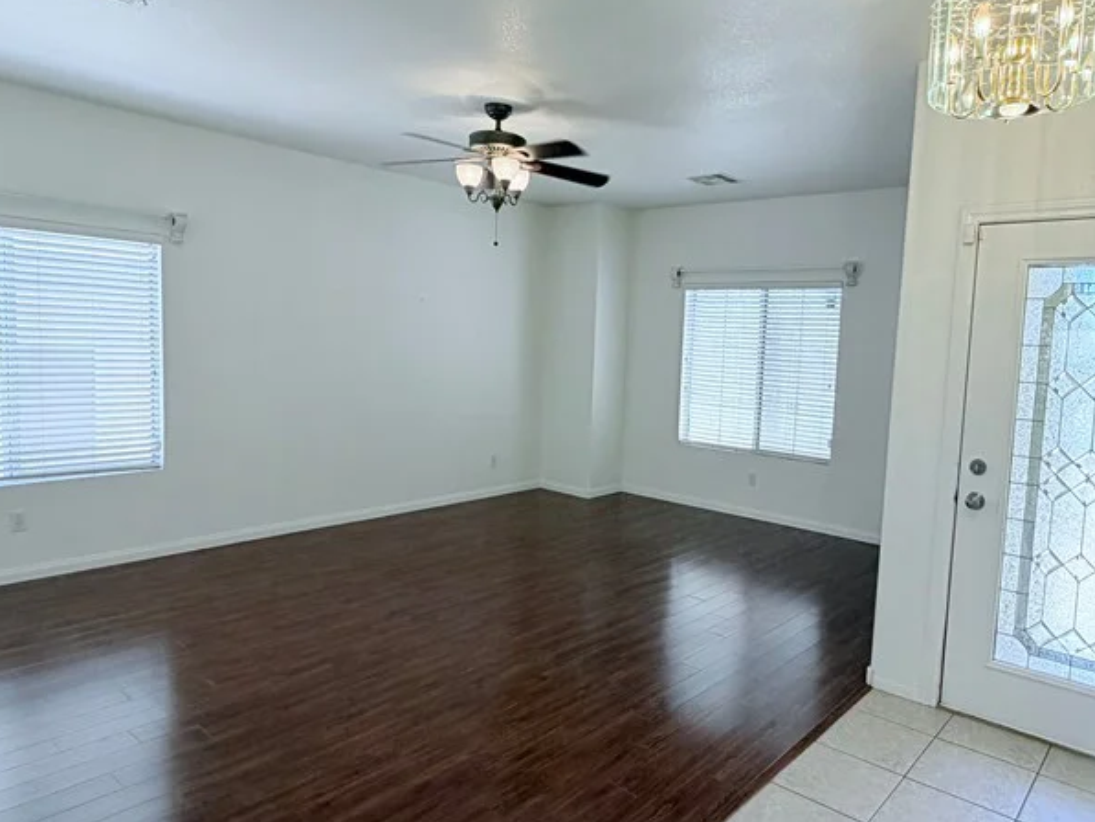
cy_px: 404
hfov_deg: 71.3
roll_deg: -2.0
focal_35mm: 24
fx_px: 759
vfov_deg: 56.8
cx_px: 620
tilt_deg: -5.4
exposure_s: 1/120
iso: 80
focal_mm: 2.22
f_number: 2.2
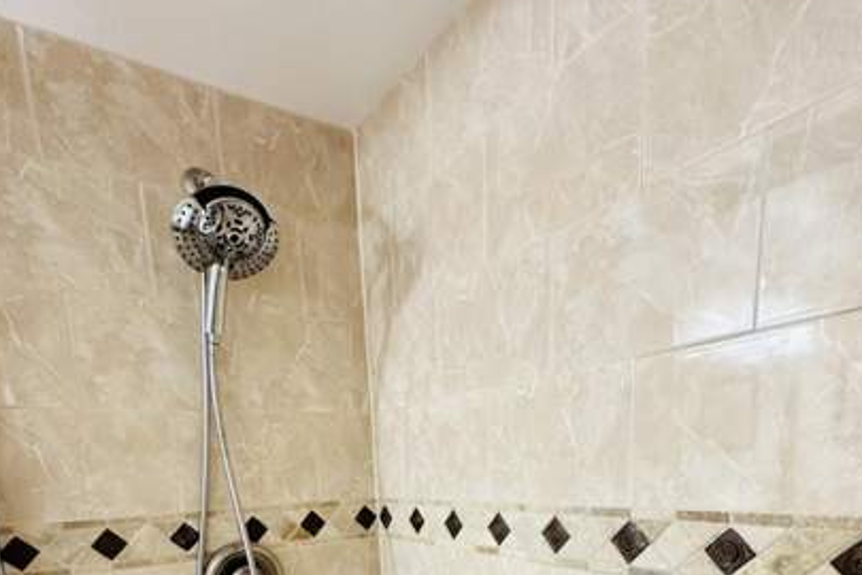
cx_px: 432
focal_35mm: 23
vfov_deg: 46.0
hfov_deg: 76.1
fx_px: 551
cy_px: 579
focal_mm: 2.22
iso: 500
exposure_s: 1/60
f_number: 2.2
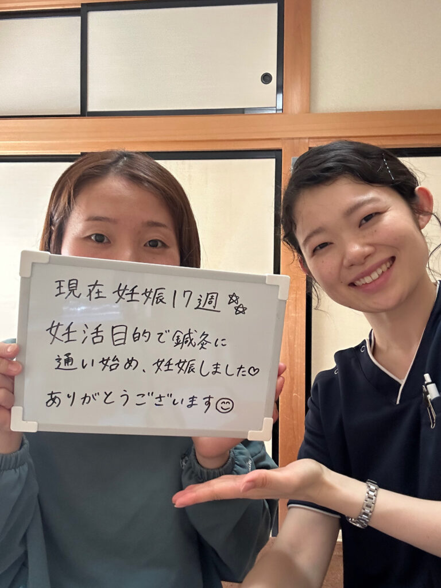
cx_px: 220
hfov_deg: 46.8
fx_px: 510
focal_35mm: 30
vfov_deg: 60.0
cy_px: 294
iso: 160
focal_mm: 2.69
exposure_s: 1/60
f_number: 1.9
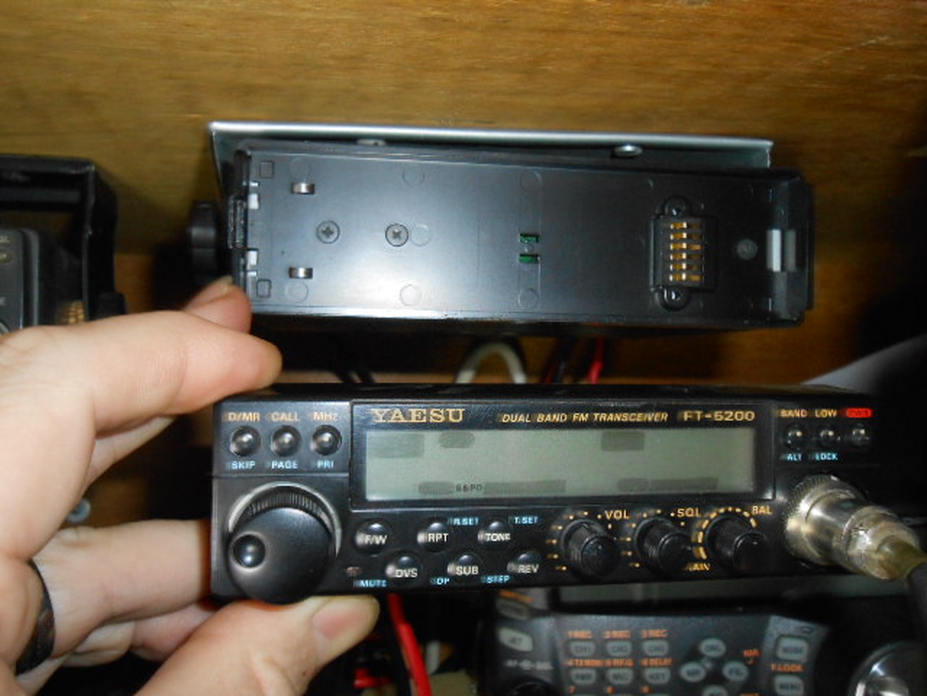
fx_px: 911
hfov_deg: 54.0
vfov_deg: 41.8
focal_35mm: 34
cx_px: 464
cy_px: 348
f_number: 12.5
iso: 400
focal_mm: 6
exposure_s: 1/1.3
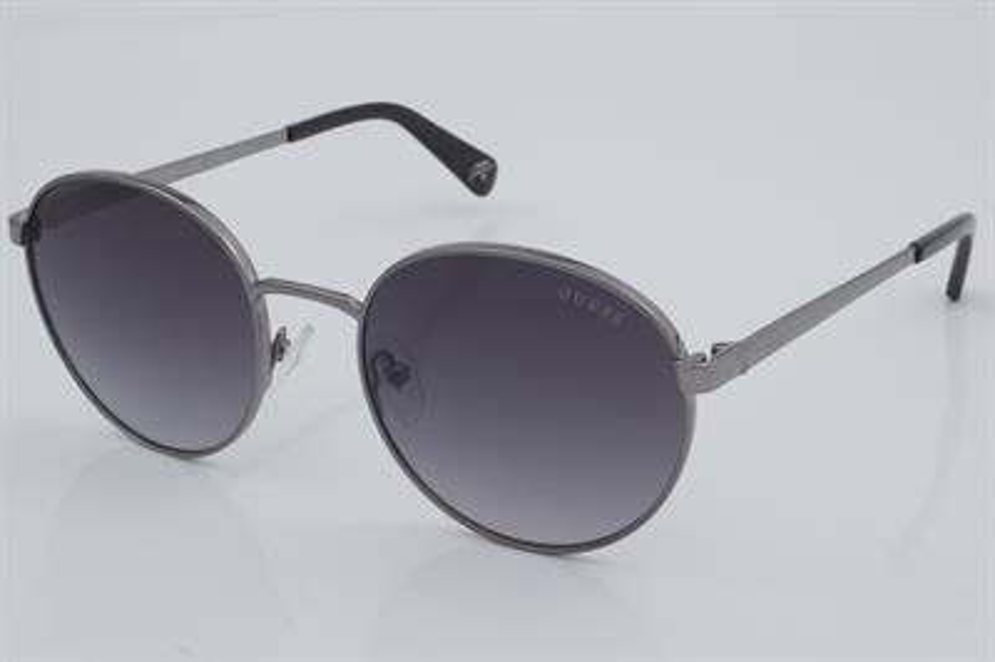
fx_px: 2071
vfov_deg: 18.2
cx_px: 498
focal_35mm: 75
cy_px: 331
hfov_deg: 27.0
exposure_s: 1/4
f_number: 32
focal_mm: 50
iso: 100
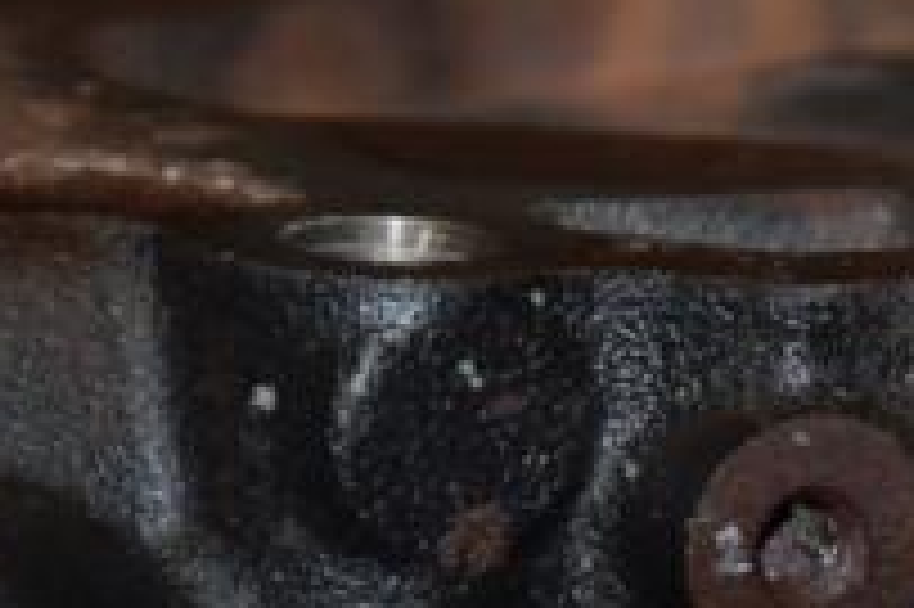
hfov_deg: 4.4
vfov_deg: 2.9
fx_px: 11808
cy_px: 446
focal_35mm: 465
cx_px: 937
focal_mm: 105
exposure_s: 1/60
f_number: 5.6
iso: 800
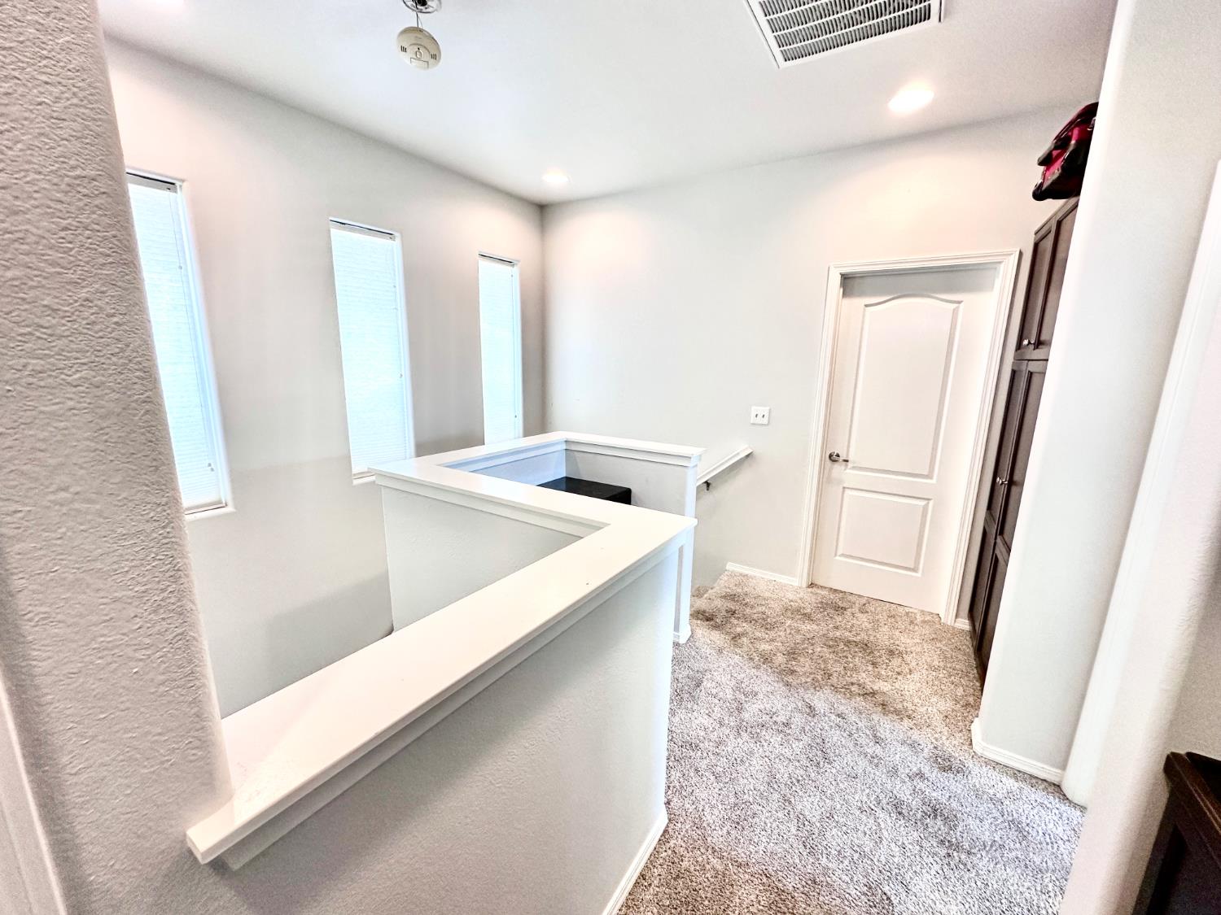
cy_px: 458
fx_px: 494
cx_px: 610
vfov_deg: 85.7
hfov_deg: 102.1
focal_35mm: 14
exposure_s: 1/120
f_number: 2.2
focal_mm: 2.22
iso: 200
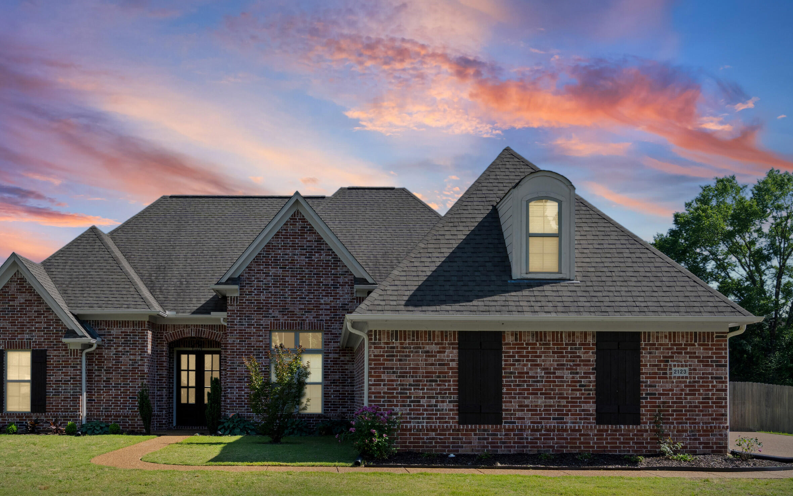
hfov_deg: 55.1
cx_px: 339
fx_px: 756
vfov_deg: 36.1
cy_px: 298
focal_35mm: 35
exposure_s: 1/500
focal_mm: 28
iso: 800
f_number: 9
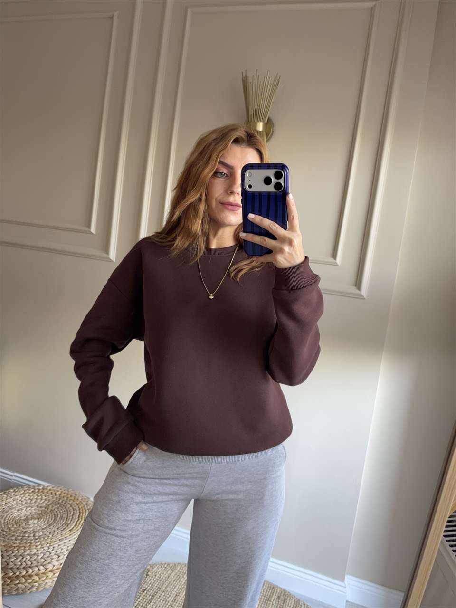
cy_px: 304
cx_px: 228
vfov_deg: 71.6
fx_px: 422
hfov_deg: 56.8
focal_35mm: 24
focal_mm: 6.93
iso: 250
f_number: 1.48
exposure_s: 1/60
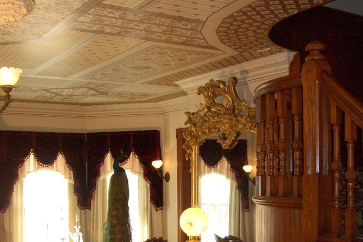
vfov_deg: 25.1
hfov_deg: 37.5
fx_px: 534
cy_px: 189
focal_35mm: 53
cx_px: 200
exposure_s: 1/60
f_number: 2.6
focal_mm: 5.8
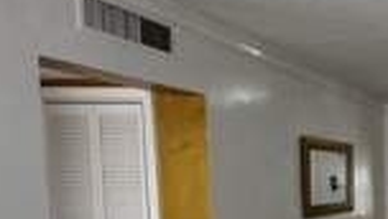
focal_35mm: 48
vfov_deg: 24.0
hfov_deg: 29.8
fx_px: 495
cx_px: 551
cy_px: 215
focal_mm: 2.22
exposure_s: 1/120
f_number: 2.2
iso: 80
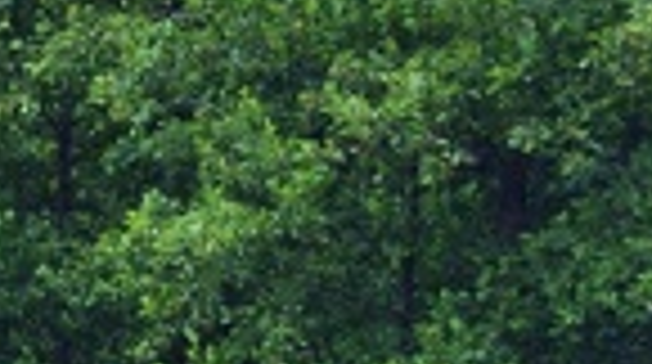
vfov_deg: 6.8
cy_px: 732
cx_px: -935
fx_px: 2969
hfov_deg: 10.6
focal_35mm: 172
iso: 100
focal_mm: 20
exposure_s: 1/125
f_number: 5.6
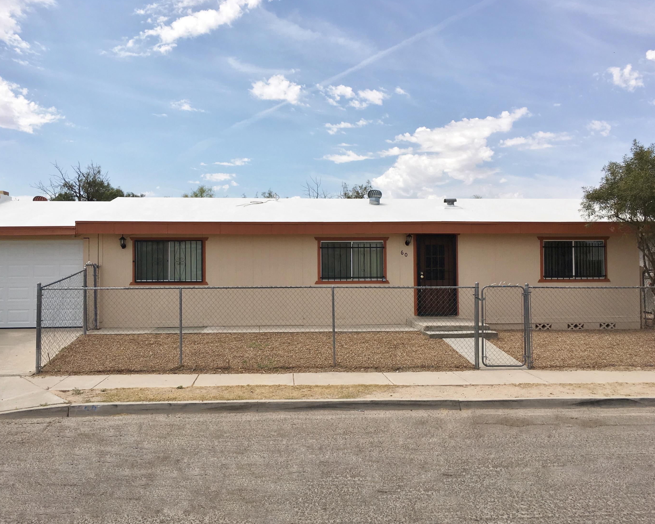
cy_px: 258
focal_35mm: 31
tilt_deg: +1.8
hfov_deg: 57.1
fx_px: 601
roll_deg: -0.8
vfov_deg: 47.1
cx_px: 310
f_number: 2.2
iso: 25
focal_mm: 4.15
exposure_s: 1/1972
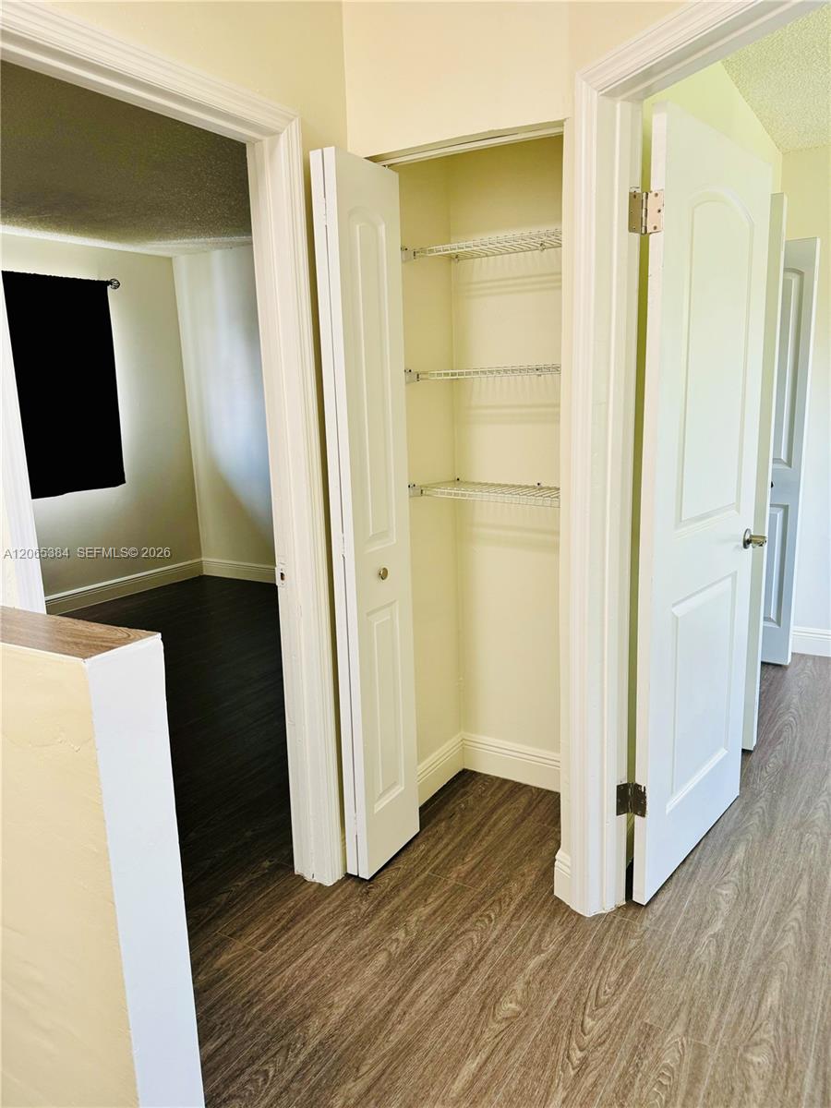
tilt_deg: -11.6
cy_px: 554
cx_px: 416
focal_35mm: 24
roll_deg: +2.3
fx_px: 768
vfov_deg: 71.6
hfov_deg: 56.8
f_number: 1.78
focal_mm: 6.76
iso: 125
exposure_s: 1/60
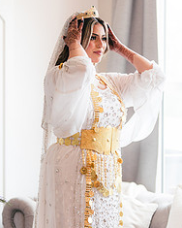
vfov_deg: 14.2
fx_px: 909
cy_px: 192
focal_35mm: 135
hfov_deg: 11.4
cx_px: 84
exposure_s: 1/160
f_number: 1.4
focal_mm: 50
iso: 160
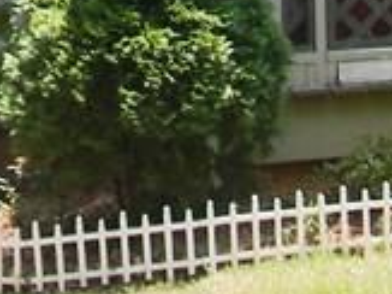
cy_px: -422
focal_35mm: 226
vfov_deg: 6.3
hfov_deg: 8.1
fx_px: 2557
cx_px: 907
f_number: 3.7
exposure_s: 1/220
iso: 80
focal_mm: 6.4
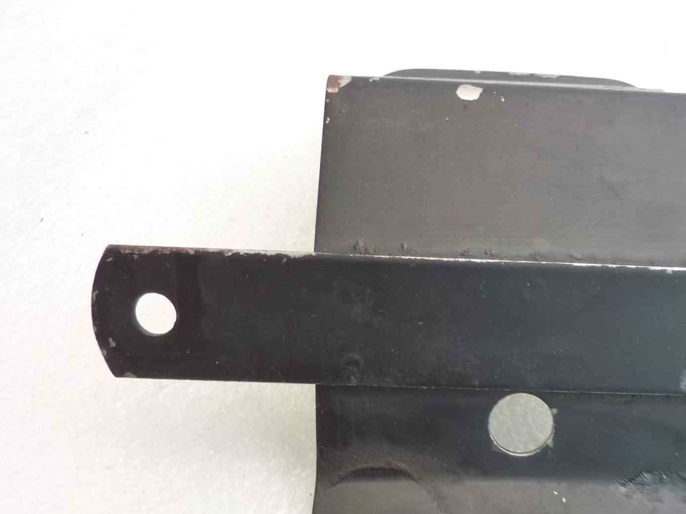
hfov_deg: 39.8
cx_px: 533
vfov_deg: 31.0
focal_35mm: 46
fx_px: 912
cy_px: 379
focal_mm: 4.1
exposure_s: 1/10
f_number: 3.3
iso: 125
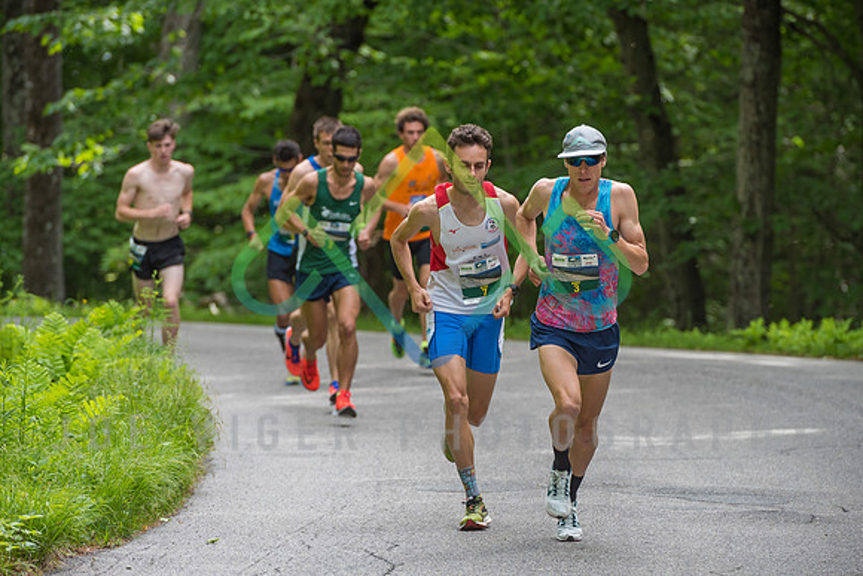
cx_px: 516
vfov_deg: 5.8
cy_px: 232
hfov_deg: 8.6
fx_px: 5732
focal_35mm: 239
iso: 400
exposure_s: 1/500
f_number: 4.5
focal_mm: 200
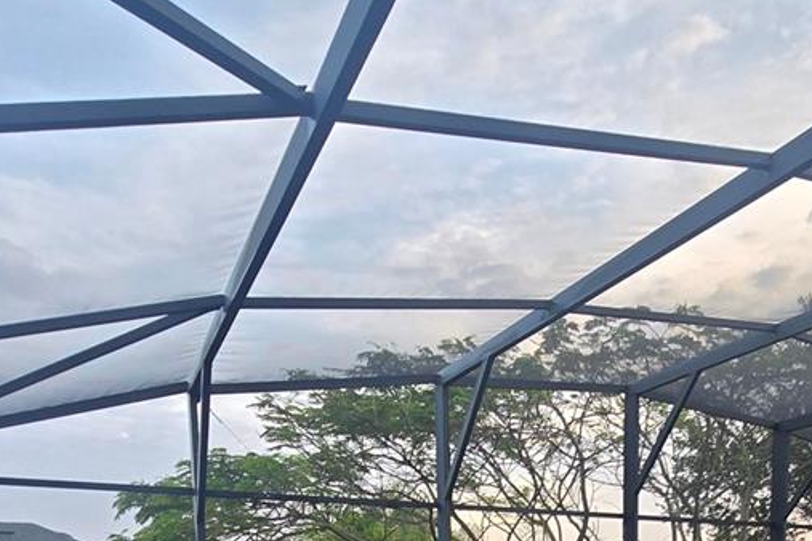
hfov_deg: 57.6
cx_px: 530
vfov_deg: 31.2
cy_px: 714
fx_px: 722
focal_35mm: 32
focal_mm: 2.2
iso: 50
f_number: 2.2
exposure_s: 1/60
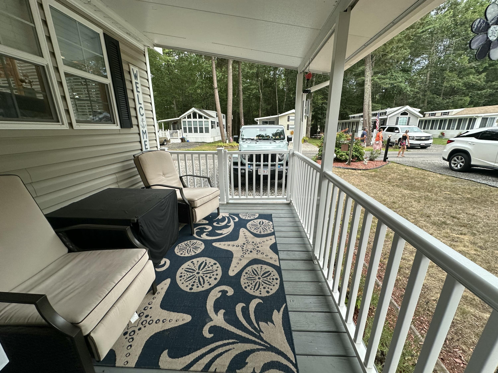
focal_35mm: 14
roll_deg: +0.5
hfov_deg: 102.1
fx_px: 201
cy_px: 186
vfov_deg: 85.7
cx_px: 249
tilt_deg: -16.6
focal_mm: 2.22
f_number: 2.2
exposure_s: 1/99
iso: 100
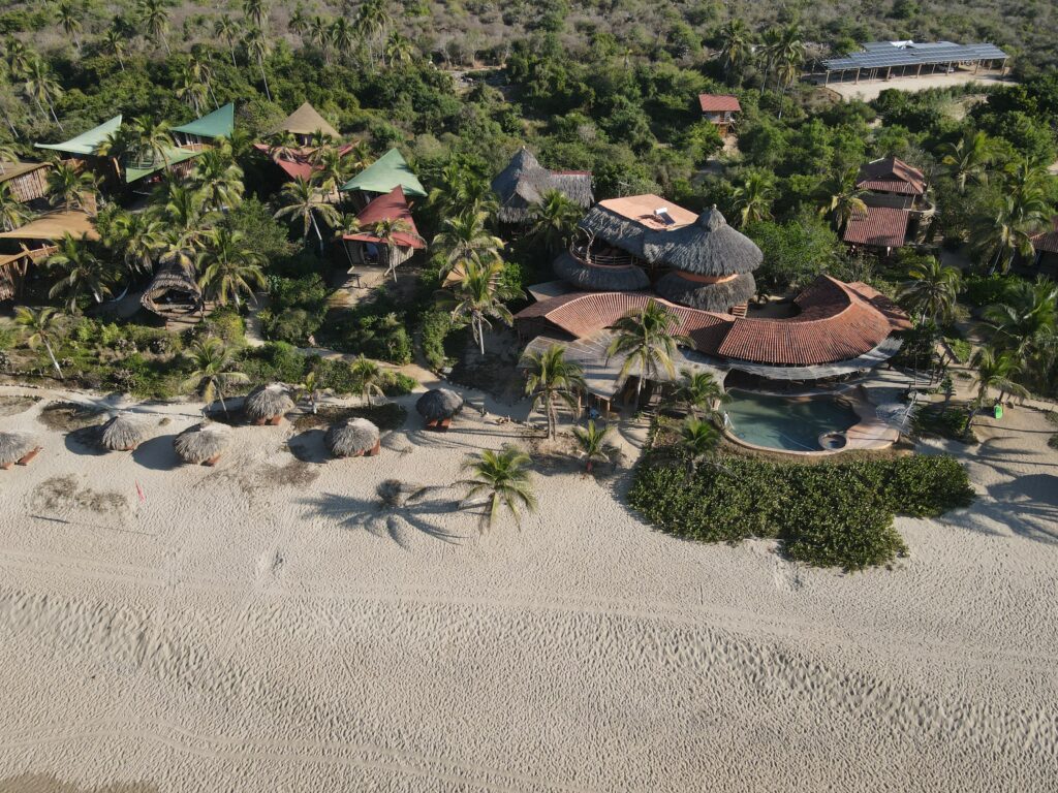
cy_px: 396
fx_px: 734
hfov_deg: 71.6
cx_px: 529
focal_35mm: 24
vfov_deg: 56.8
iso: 110
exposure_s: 1/500
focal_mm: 4.5
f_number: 2.8
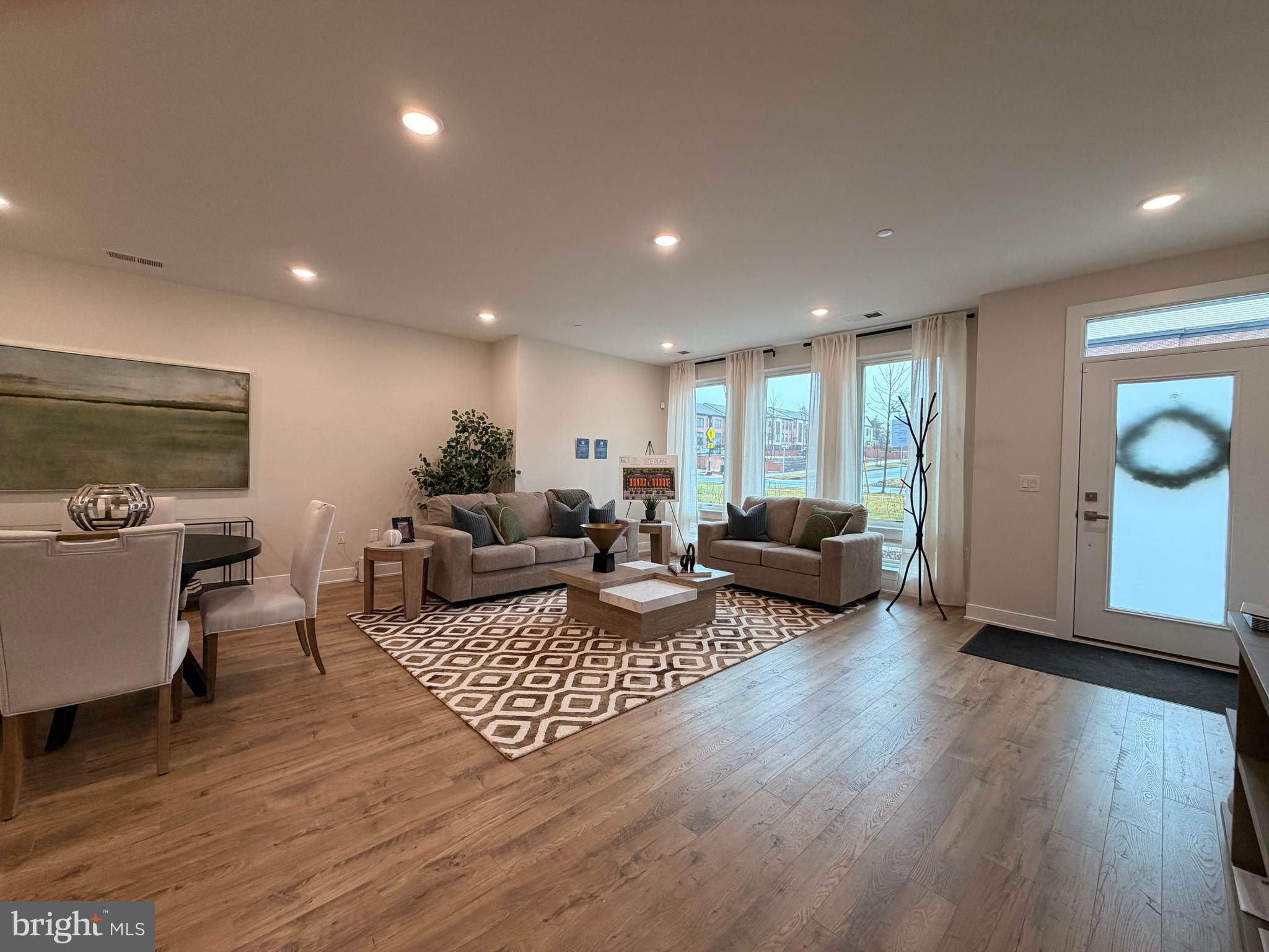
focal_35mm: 14
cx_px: 634
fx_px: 513
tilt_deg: -1.7
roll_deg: -1.2
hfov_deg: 102.1
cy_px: 476
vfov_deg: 85.7
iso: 160
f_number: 2.2
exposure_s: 1/120
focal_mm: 2.22
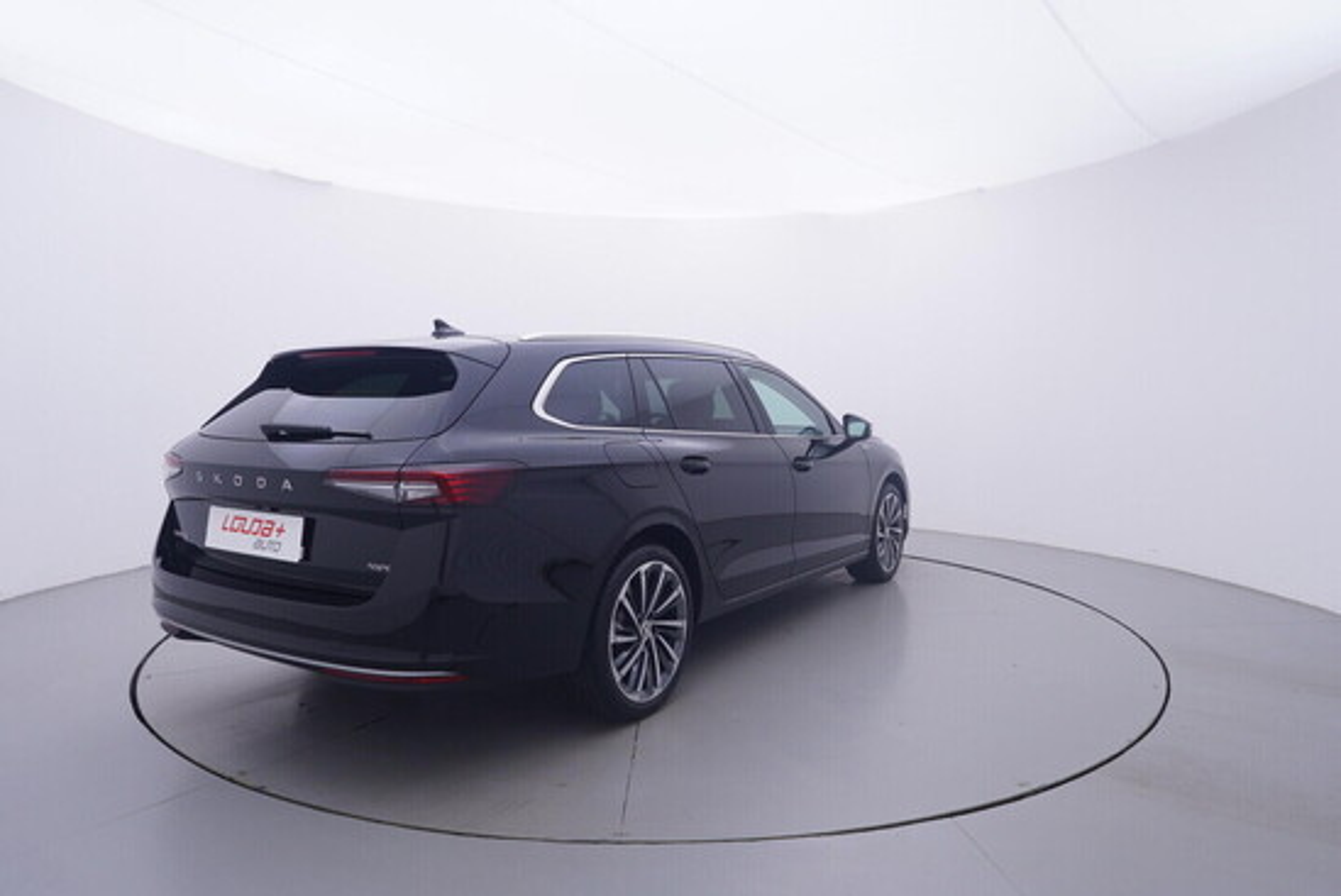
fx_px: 839
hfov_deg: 77.3
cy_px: 448
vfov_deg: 56.2
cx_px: 670
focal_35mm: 22
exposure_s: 1/80
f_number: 5
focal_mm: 15
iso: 200
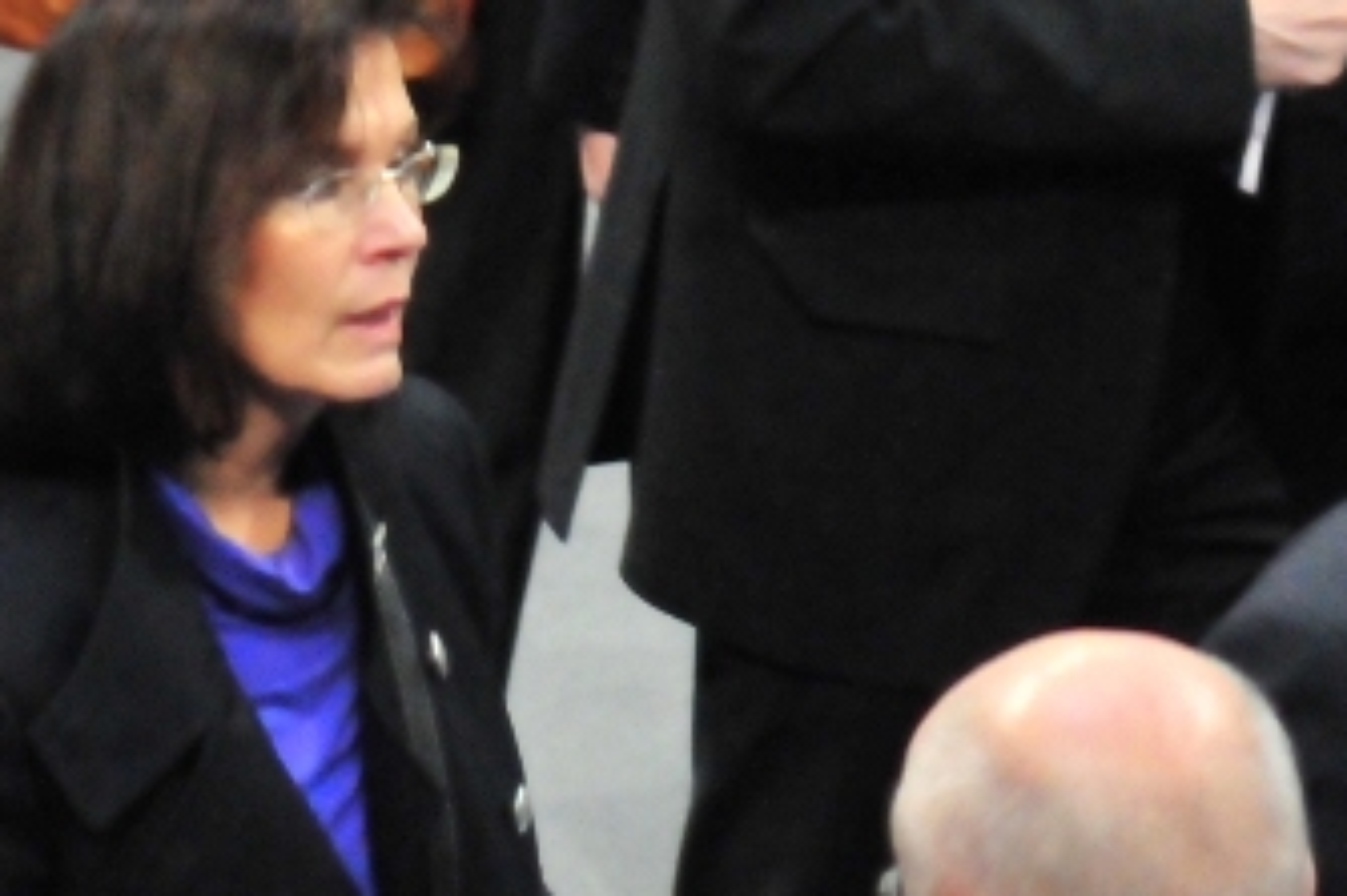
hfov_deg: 3.3
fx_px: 23131
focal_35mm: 619
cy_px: 273
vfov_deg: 2.2
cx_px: 442
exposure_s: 1/125
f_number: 5.6
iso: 3200
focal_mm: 135
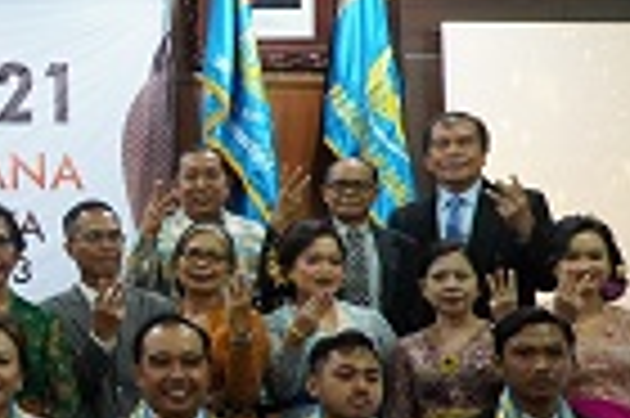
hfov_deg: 23.0
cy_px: 216
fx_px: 1346
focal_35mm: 77
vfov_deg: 17.7
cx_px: -216
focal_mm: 18
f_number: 4
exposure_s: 1/30
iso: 1250
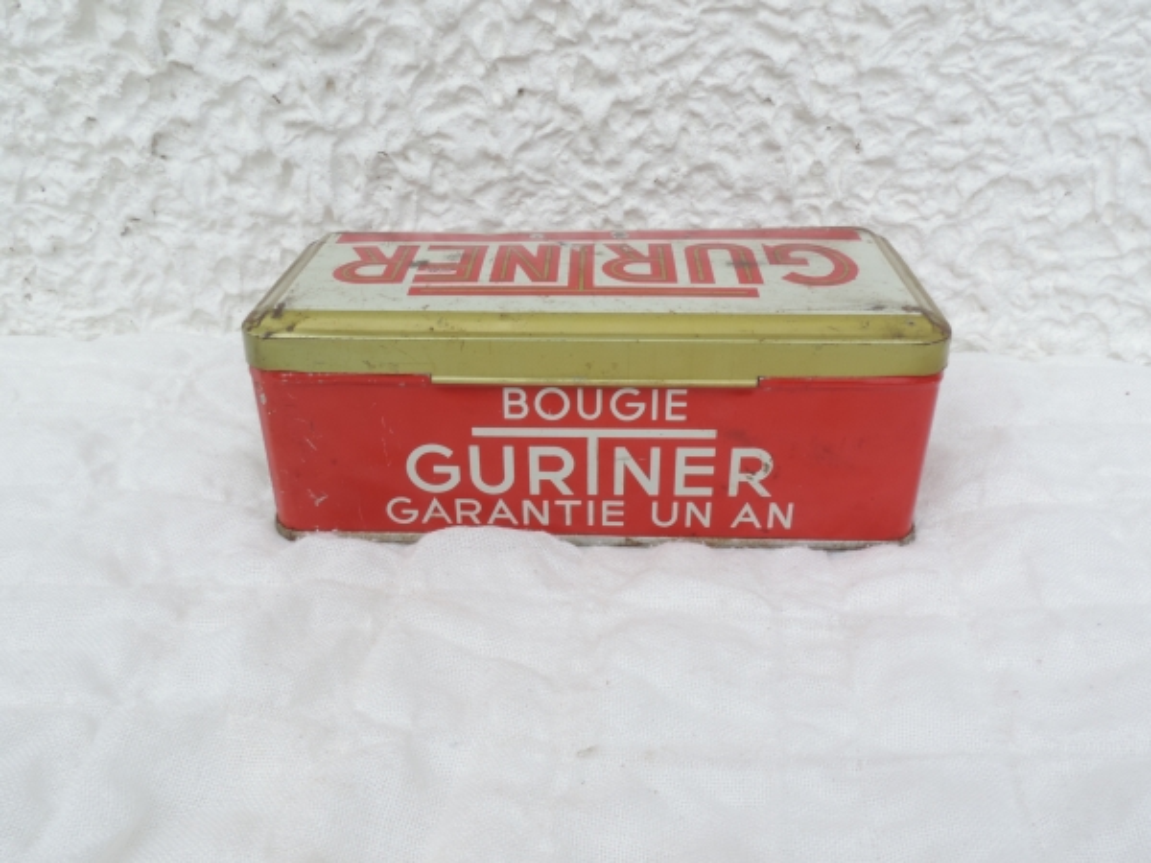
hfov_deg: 60.0
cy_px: 432
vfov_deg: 46.8
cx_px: 576
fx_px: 998
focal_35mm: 30
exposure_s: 1/80
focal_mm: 5.3
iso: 80
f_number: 7.8
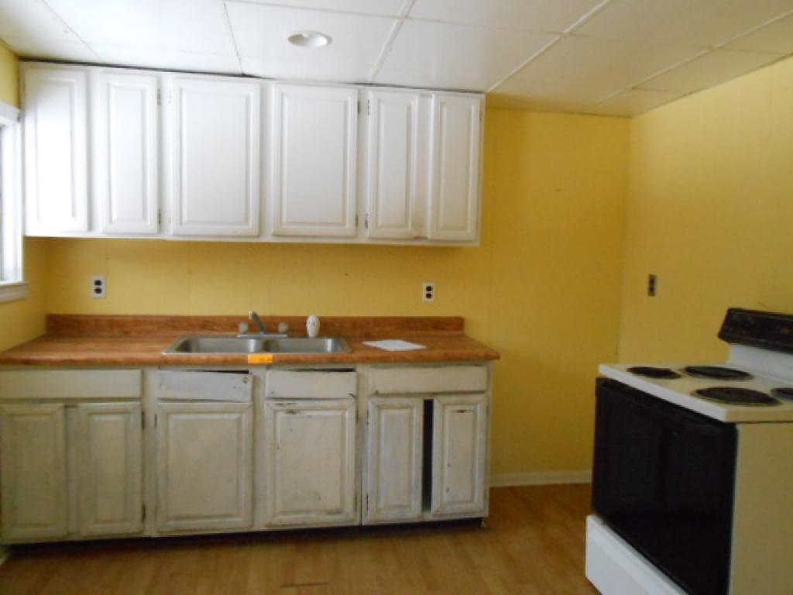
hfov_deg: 67.3
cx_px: 396
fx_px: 596
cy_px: 298
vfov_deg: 53.1
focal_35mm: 26
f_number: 3.5
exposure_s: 1/125
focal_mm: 4.6
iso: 800
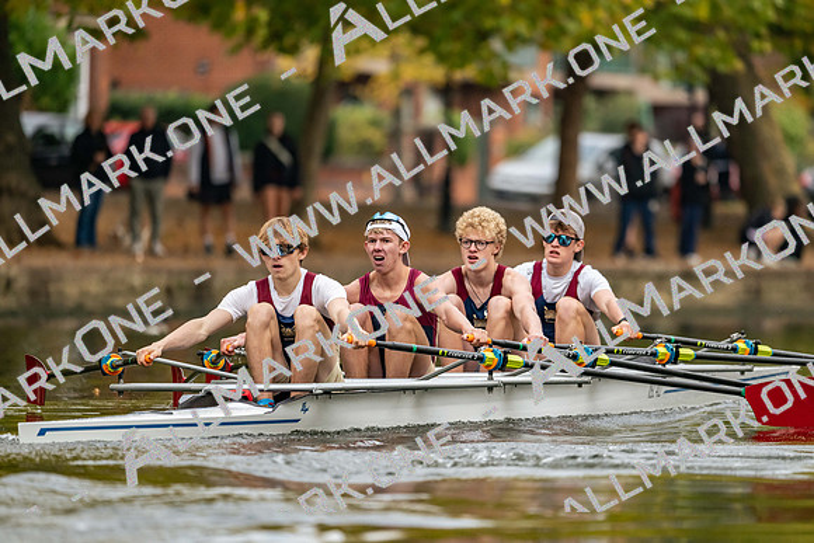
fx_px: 9046
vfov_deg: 3.4
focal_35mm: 400
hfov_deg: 5.2
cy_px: 272
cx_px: 407
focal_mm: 400
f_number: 4.5
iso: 2000
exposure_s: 1/2500
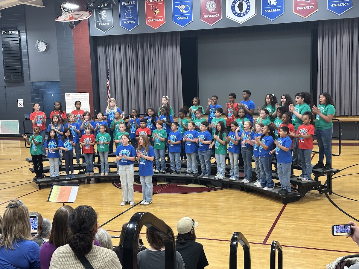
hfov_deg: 39.7
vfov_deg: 30.3
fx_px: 498
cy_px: 134
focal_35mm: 48
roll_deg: +1.4
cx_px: 180
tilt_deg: -5.9
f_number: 1.78
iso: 160
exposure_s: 1/60
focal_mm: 6.86
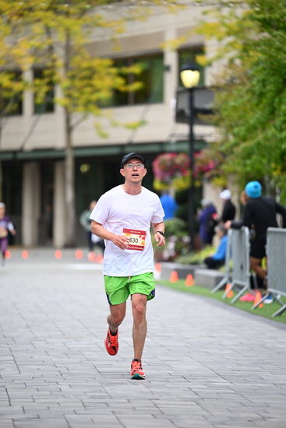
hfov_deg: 6.9
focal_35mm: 200
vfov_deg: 10.3
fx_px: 2382
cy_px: 214
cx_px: 143
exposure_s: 1/2000
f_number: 2.8
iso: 640
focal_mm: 200
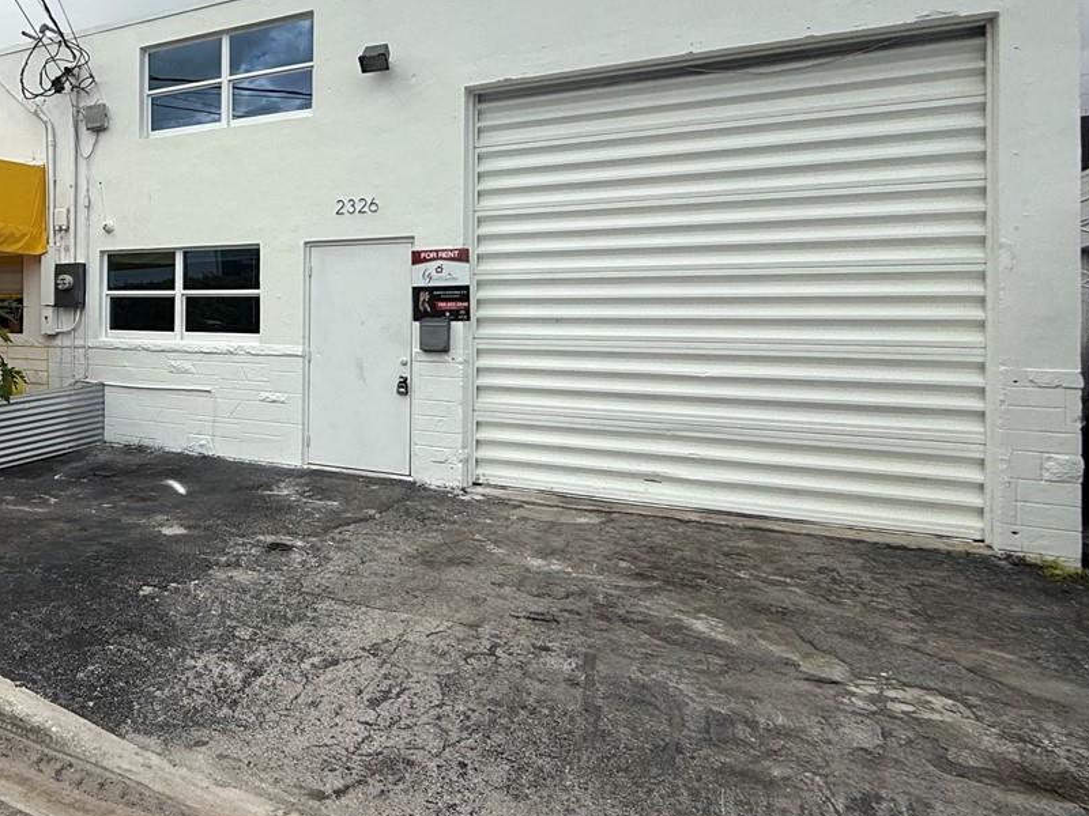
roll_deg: -0.7
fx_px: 881
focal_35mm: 28
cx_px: 63
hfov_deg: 53.4
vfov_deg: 49.3
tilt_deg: +0.5
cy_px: 313
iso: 50
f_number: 2.2
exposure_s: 1/2717
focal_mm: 2.22
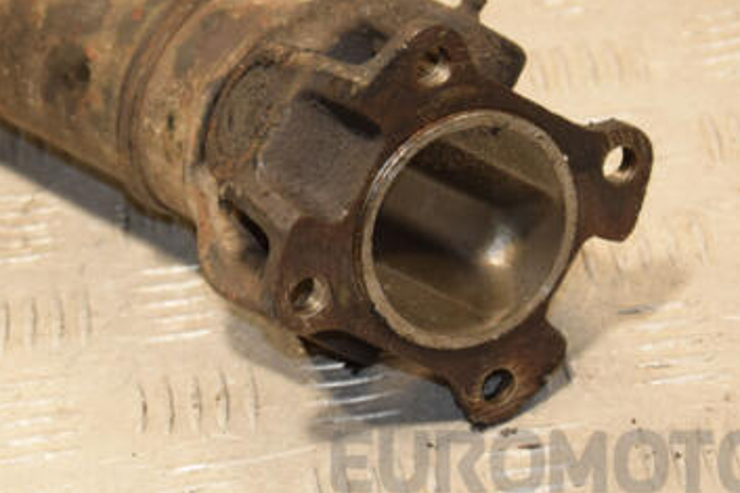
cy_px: 183
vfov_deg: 8.7
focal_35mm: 158
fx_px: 3246
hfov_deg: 13.0
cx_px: 291
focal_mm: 62
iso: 800
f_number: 6.3
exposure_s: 1/200
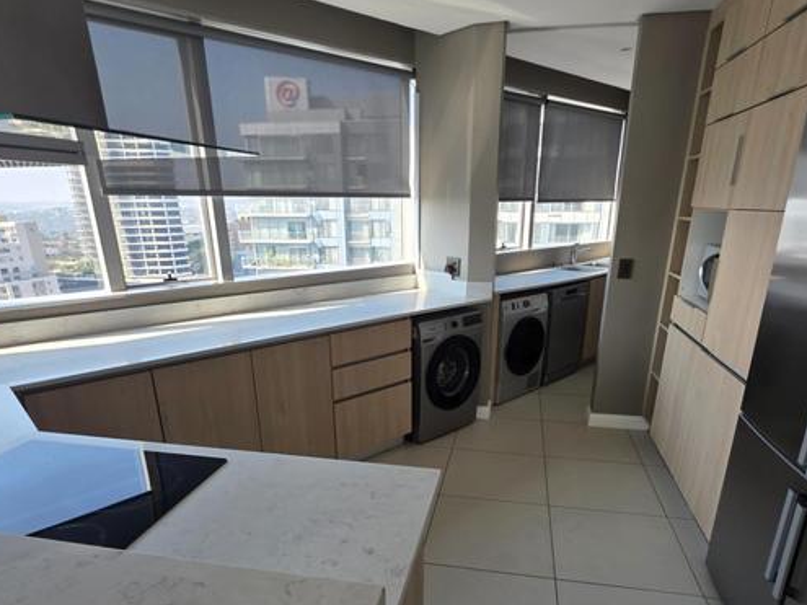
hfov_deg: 79.0
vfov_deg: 61.8
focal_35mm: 21
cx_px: 421
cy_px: 406
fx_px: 489
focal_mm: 2.2
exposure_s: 1/103
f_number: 1.9
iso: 20
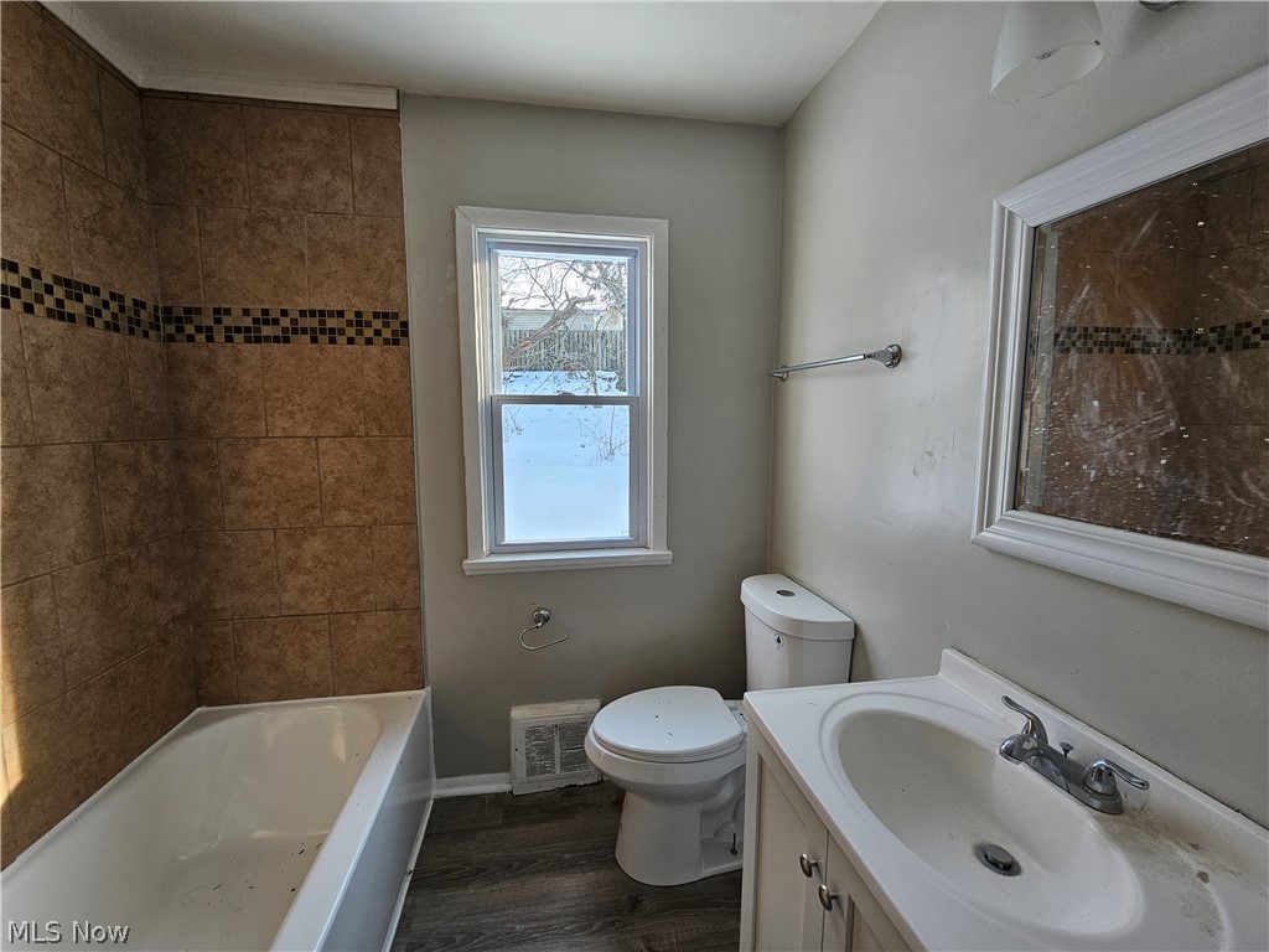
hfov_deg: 106.2
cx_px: 634
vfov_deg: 89.9
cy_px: 476
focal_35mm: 13
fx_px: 477
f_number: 2.2
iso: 64
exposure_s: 1/60
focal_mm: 2.2
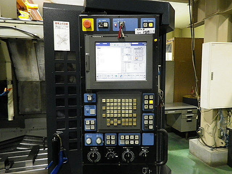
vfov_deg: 54.9
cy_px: 87
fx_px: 168
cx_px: 116
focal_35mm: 25
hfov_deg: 69.4
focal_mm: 4.5
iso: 400
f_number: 3.5
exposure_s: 1/15
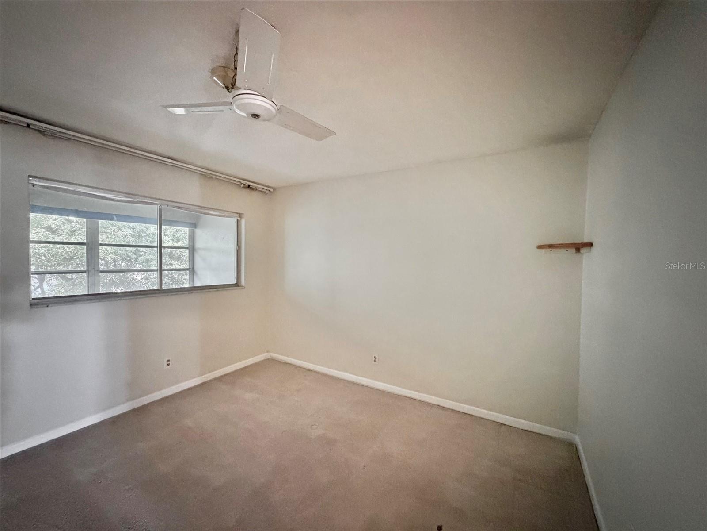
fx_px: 286
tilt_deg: -2.3
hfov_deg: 102.1
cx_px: 354
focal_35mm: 14
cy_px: 266
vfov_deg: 85.7
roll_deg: -1.0
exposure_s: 1/40
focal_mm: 2.22
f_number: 2.2
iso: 1250
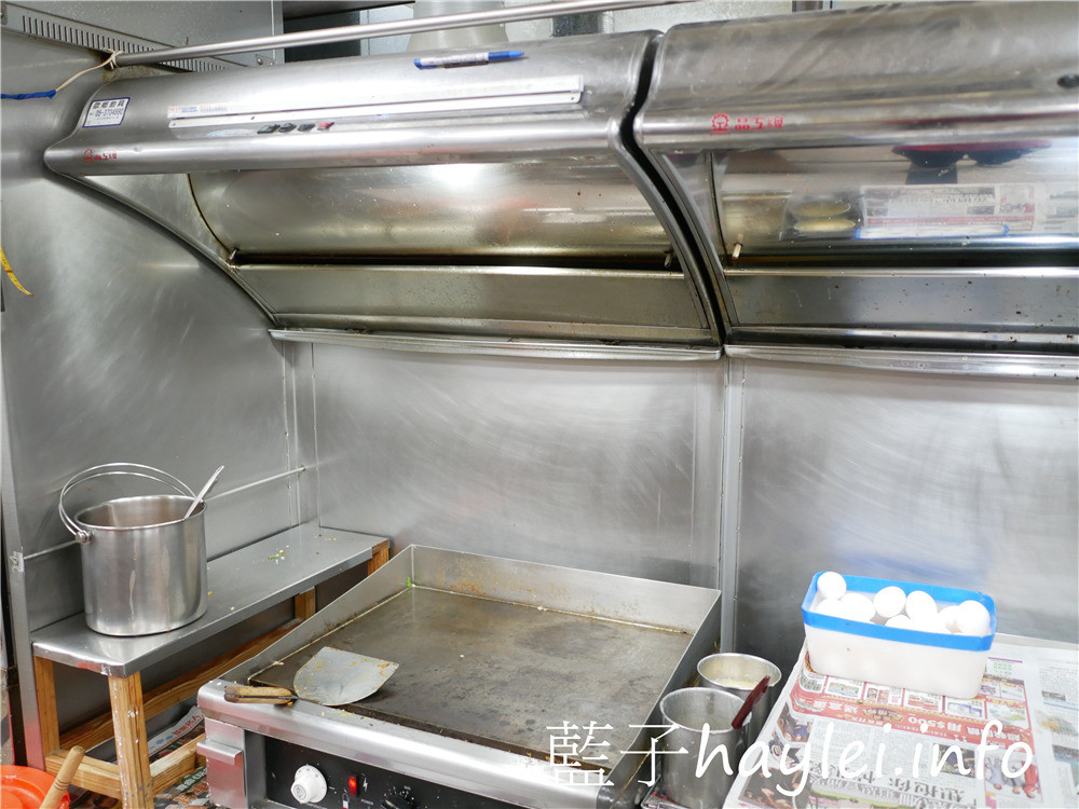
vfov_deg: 46.8
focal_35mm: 30
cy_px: 404
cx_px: 540
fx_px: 935
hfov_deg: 60.0
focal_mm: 15
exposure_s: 1/60
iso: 800
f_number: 1.7
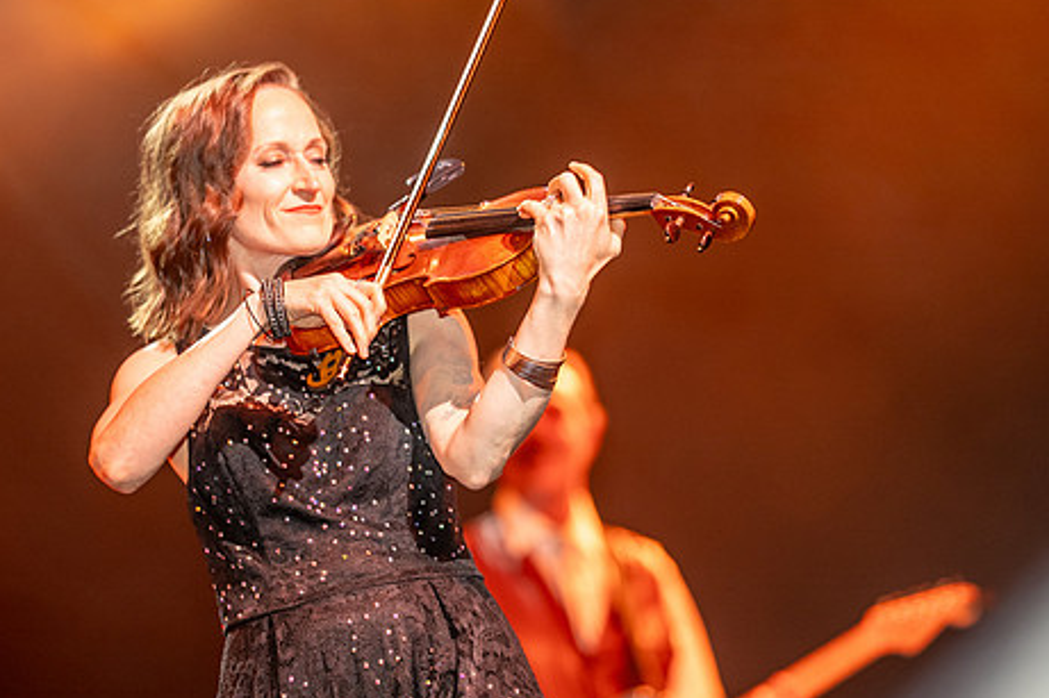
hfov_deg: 12.1
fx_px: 4952
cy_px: 369
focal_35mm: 170
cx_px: 526
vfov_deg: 8.1
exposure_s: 1/250
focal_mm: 135
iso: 250
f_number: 1.8
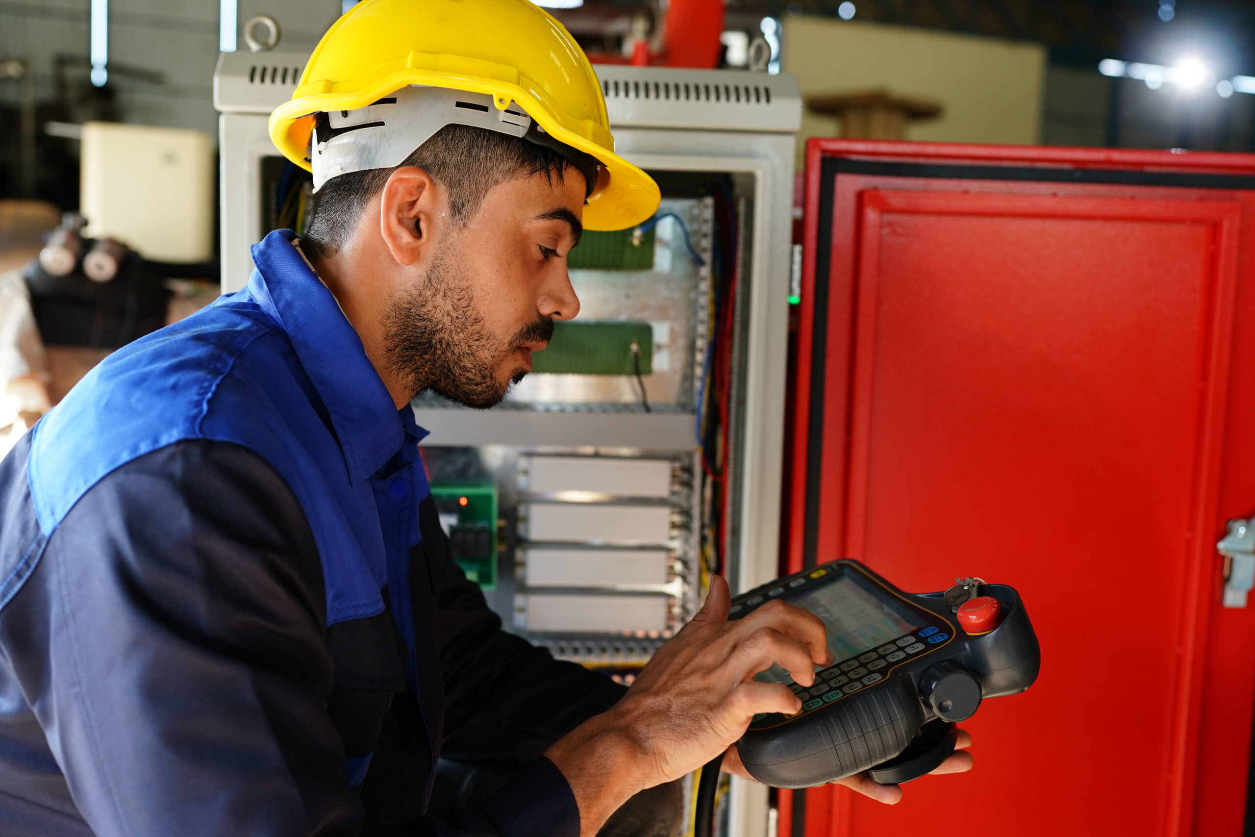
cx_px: 628
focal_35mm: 35
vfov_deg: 37.9
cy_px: 418
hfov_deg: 54.4
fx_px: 1220
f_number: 2.8
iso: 320
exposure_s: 1/200
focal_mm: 35
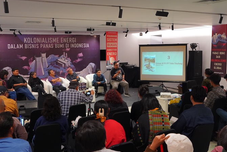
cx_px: 117
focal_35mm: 38
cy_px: 78
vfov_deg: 35.0
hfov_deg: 50.7
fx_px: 240
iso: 5000
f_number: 5.6
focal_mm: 31
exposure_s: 1/160
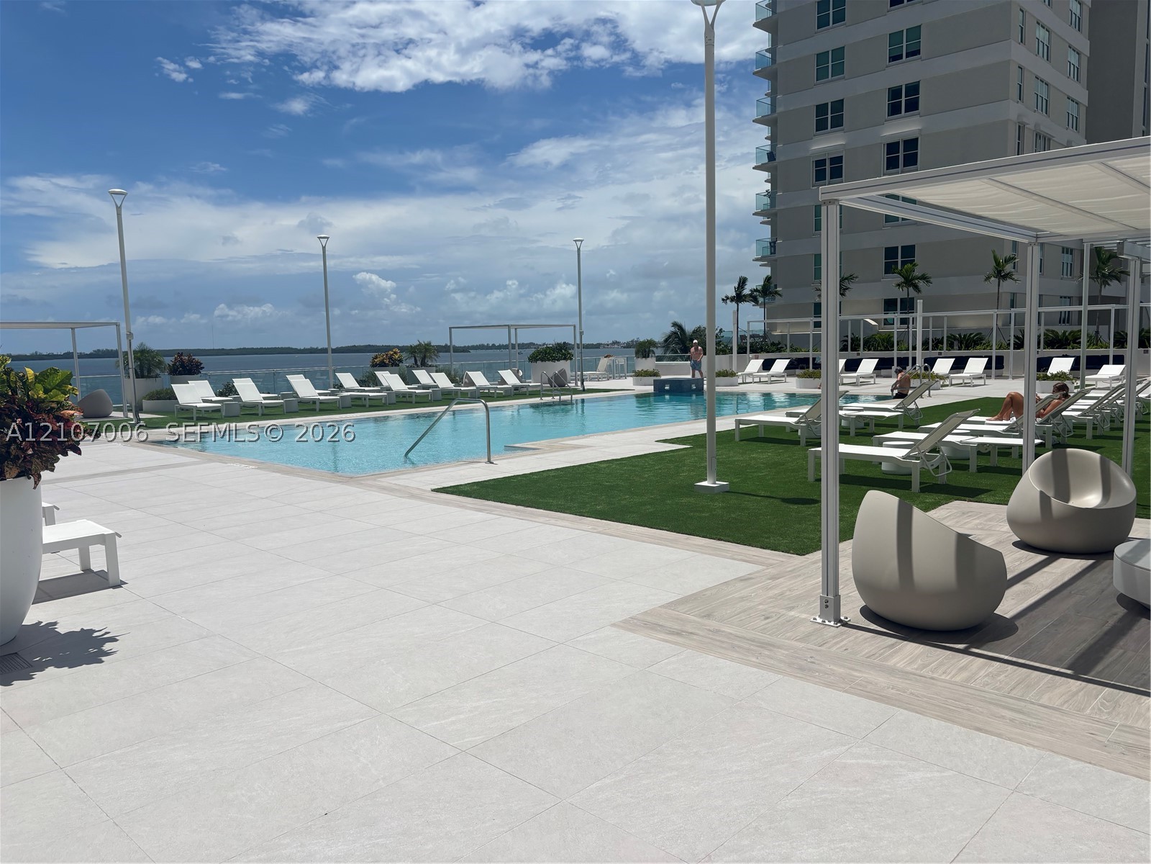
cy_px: 432
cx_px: 576
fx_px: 865
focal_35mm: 26
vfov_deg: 53.1
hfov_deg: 67.3
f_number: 1.6
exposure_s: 1/9901
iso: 50
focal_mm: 5.96
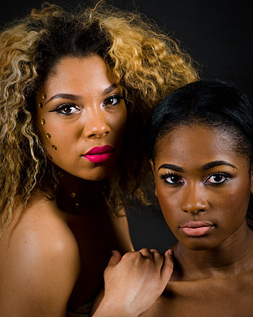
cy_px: 164
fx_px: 1816
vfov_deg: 10.0
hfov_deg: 8.0
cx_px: 127
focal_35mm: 194
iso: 200
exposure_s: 1/125
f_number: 5.6
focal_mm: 170
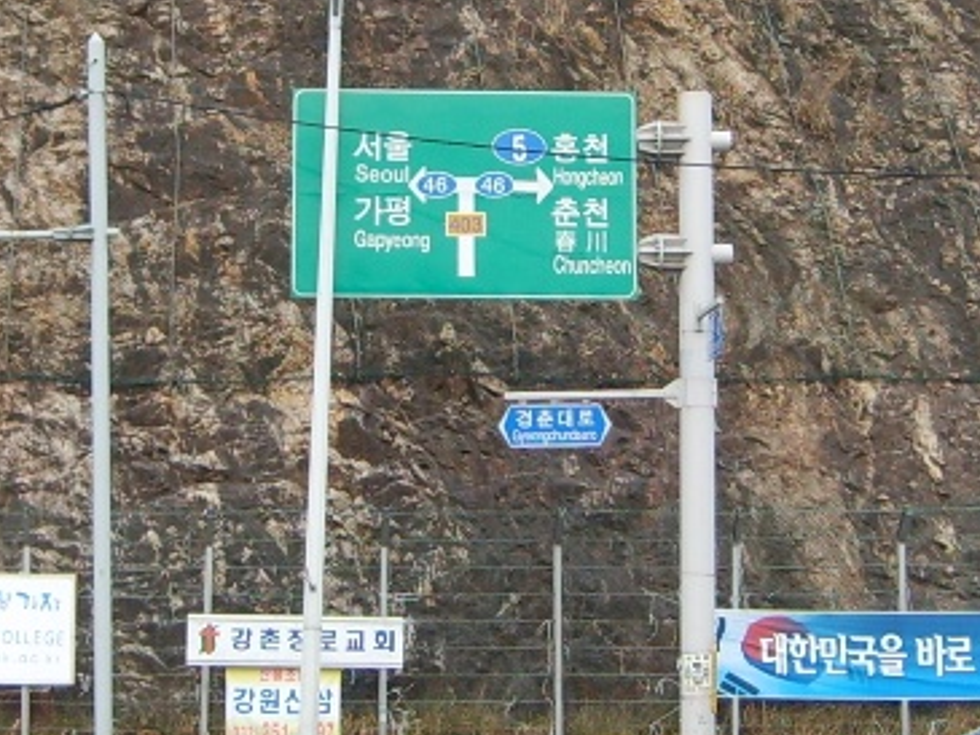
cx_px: 542
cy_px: 221
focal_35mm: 71
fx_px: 2011
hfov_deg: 27.4
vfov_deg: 20.6
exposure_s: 1/250
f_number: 2.8
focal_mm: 5.8
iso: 50
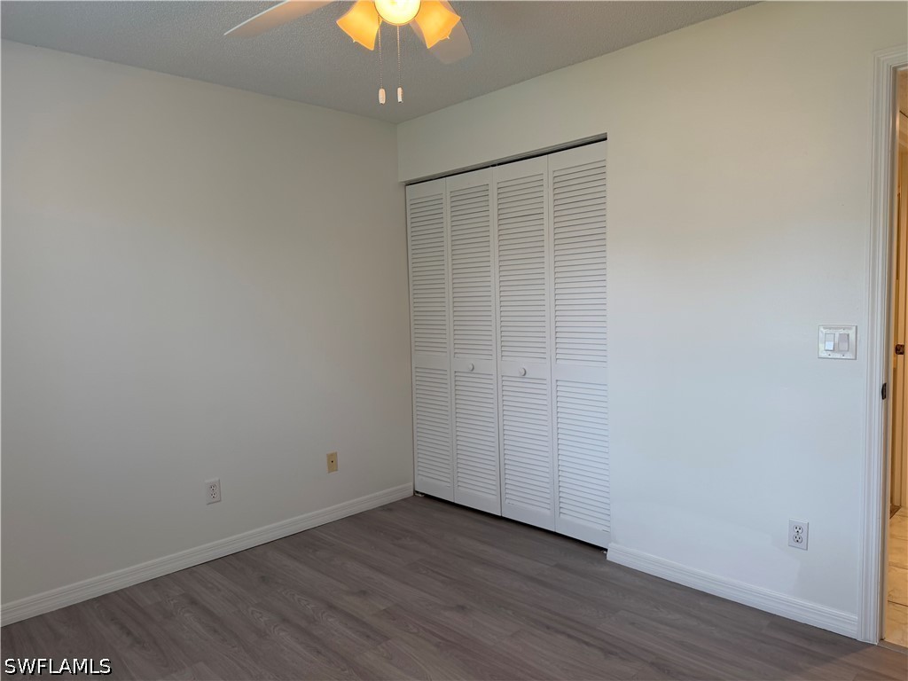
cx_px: 454
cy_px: 340
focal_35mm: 24
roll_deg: +1.7
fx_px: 630
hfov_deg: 71.6
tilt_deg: -3.5
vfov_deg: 56.8
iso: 125
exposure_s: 1/120
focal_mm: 6.76
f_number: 1.78
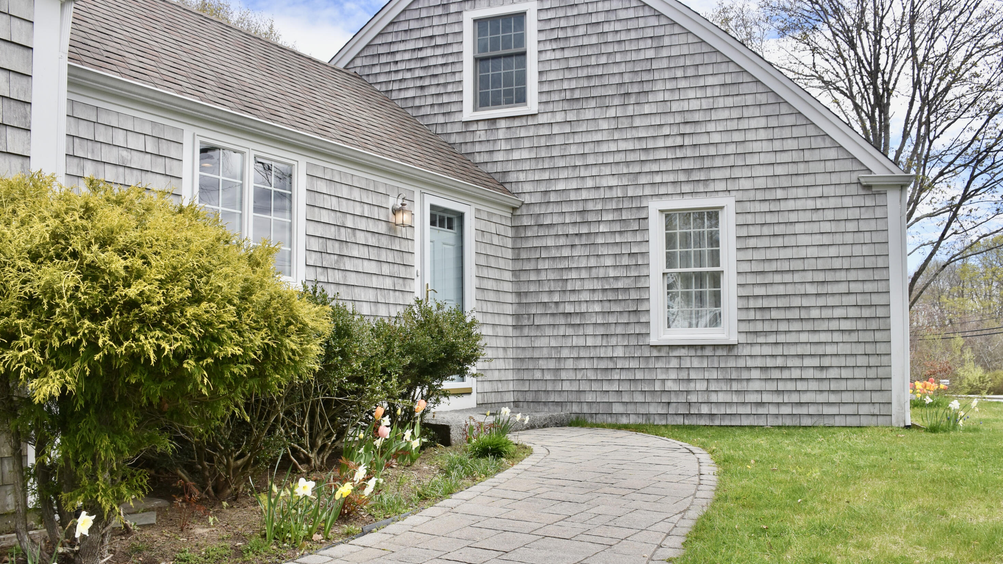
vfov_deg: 40.0
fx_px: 771
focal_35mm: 29
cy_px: 340
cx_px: 497
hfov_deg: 66.1
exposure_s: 1/500
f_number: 8
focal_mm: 18
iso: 320
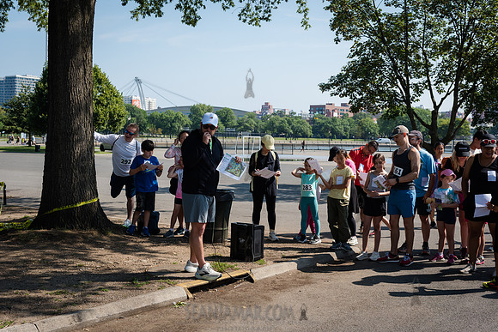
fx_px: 665
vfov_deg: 28.1
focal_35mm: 48
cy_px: 166
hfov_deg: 41.1
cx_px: 249
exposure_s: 1/1250
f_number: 5
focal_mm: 48
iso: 400
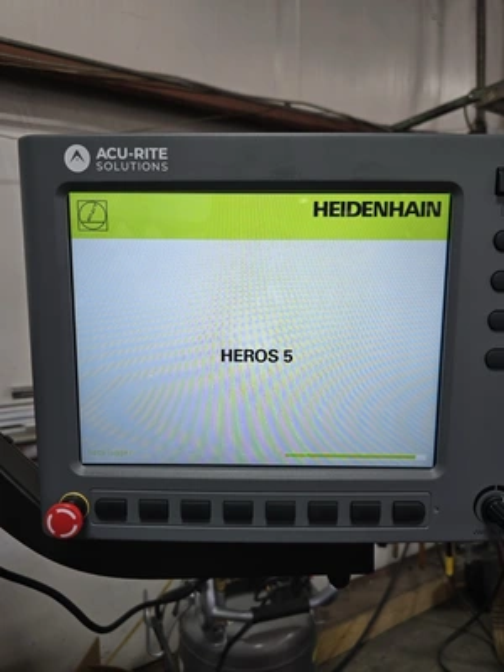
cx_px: 252
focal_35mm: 23
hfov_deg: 58.9
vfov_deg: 73.9
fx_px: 446
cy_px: 336
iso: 80
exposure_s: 1/180
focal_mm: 6.3
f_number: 1.7
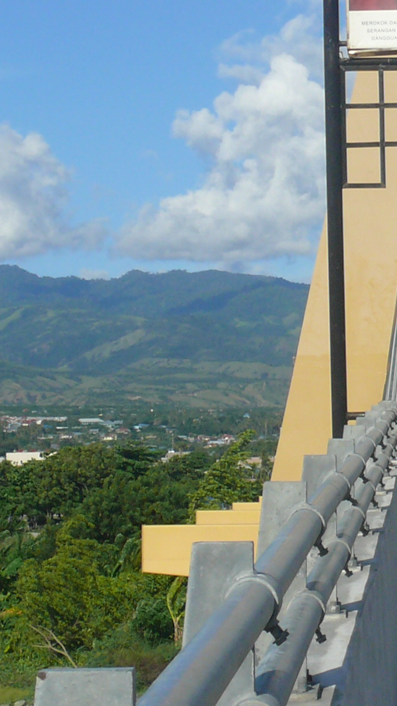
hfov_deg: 8.2
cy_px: 263
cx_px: 636
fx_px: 2694
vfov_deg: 14.9
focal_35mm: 144
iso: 100
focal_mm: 10
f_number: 7.1
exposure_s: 1/500
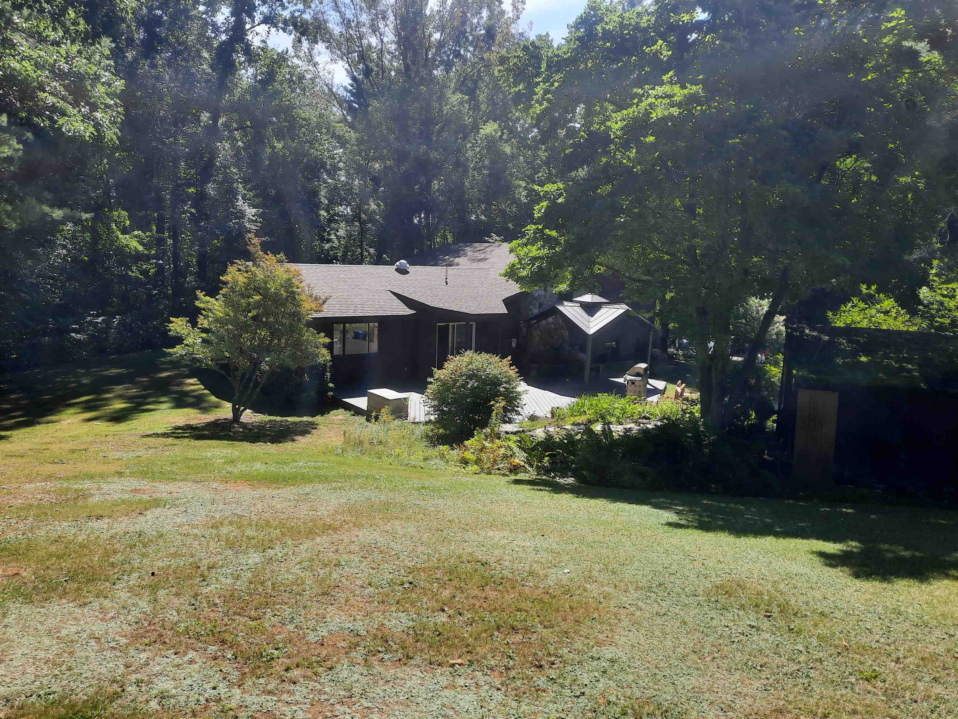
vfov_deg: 54.9
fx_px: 692
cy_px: 360
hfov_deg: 69.4
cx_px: 479
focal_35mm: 25
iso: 32
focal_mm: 4.6
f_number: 2
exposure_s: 1/454
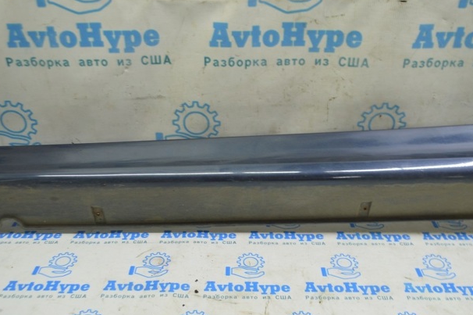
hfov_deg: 50.7
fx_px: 499
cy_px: 159
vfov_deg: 35.0
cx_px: 229
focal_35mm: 38
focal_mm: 24
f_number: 5.6
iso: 400
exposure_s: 1/20
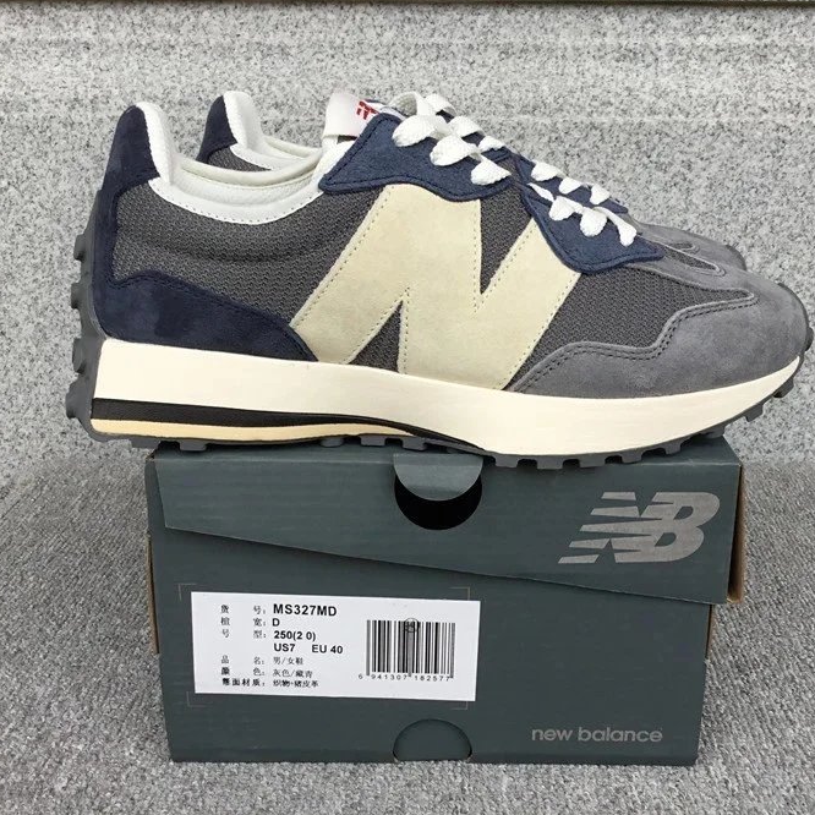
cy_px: 409
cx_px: 441
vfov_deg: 44.9
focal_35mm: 37
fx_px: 986
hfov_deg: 44.9
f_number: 2.4
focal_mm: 3.3
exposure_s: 1/120
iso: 32
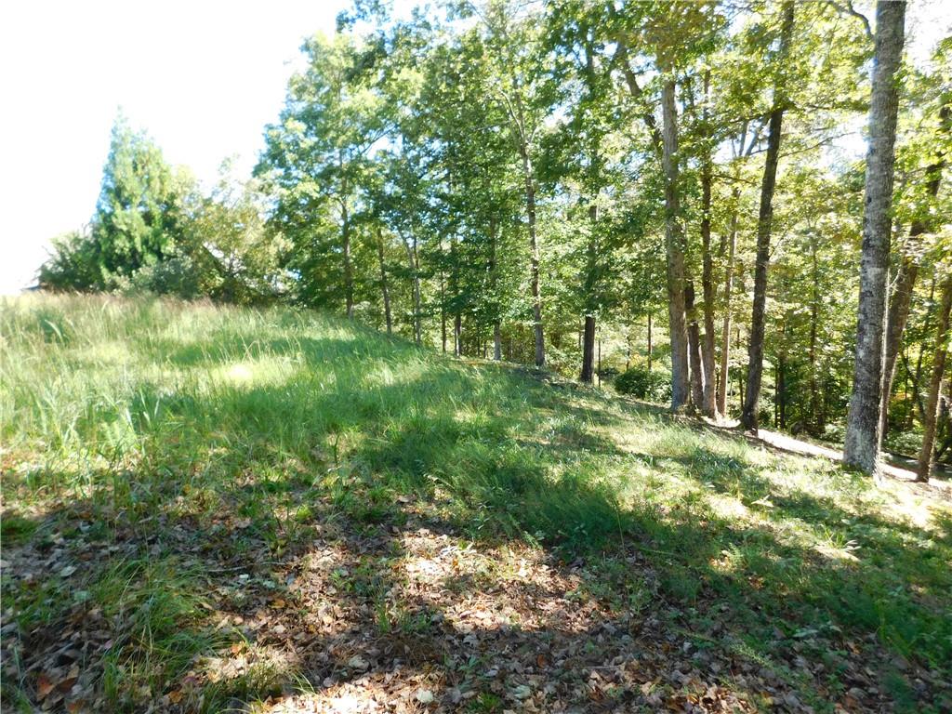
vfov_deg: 58.9
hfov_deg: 73.9
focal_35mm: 23
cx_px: 476
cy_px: 357
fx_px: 633
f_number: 3
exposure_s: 1/125
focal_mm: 4
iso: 125
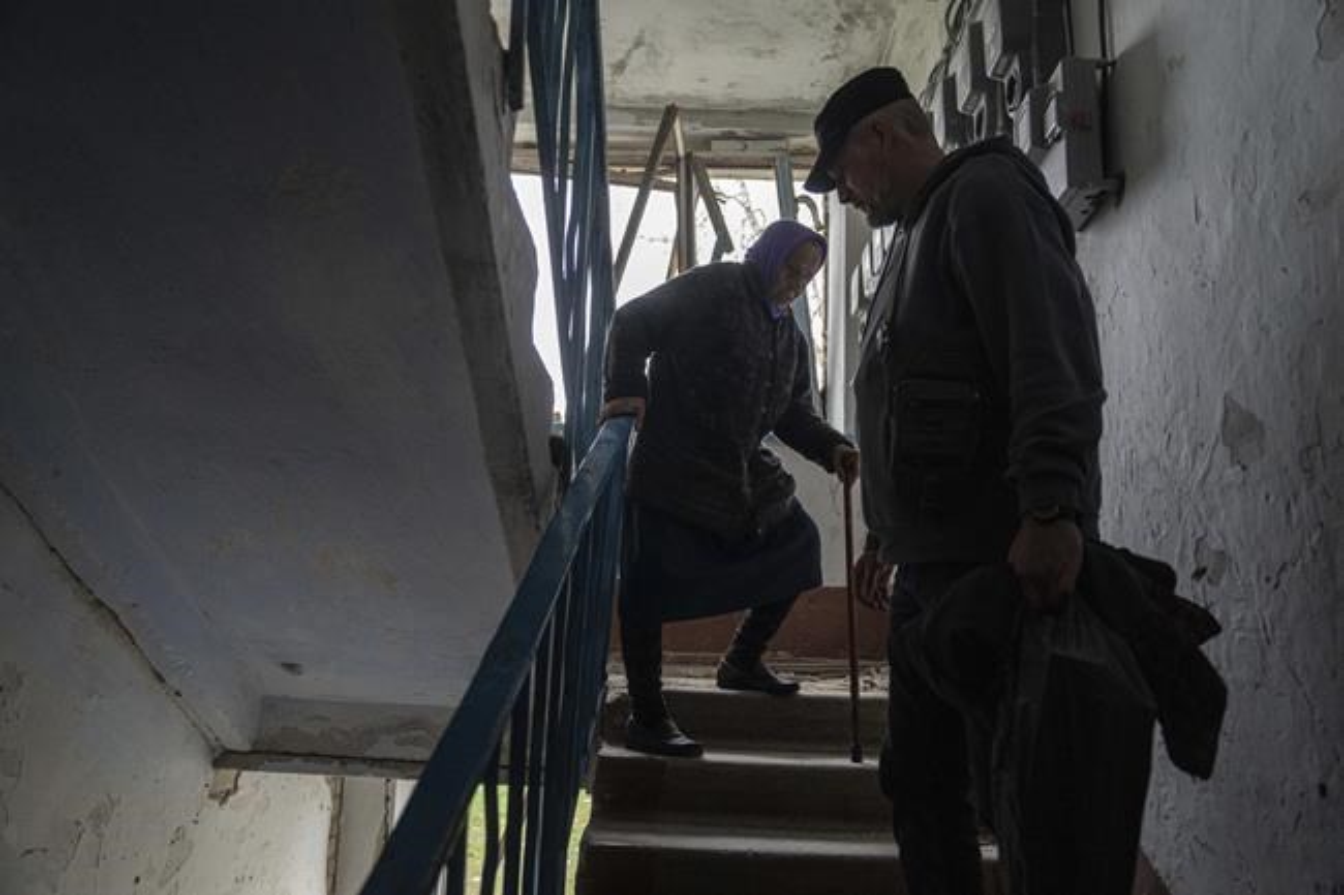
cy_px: 448
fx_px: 1008
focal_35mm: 27
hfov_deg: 67.4
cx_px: 672
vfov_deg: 47.9
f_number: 2.8
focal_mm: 27
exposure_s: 1/1250
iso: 2000
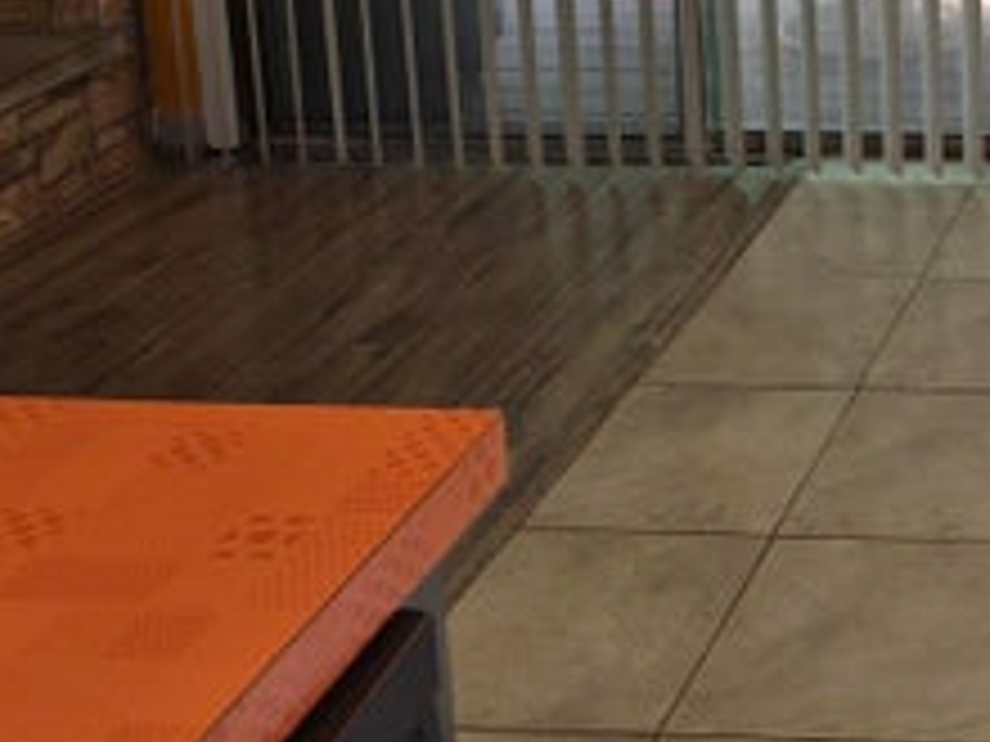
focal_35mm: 67
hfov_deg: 24.8
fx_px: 1916
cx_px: 1323
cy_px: -180
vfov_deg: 20.3
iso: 64
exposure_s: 1/120
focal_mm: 5.4
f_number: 1.8
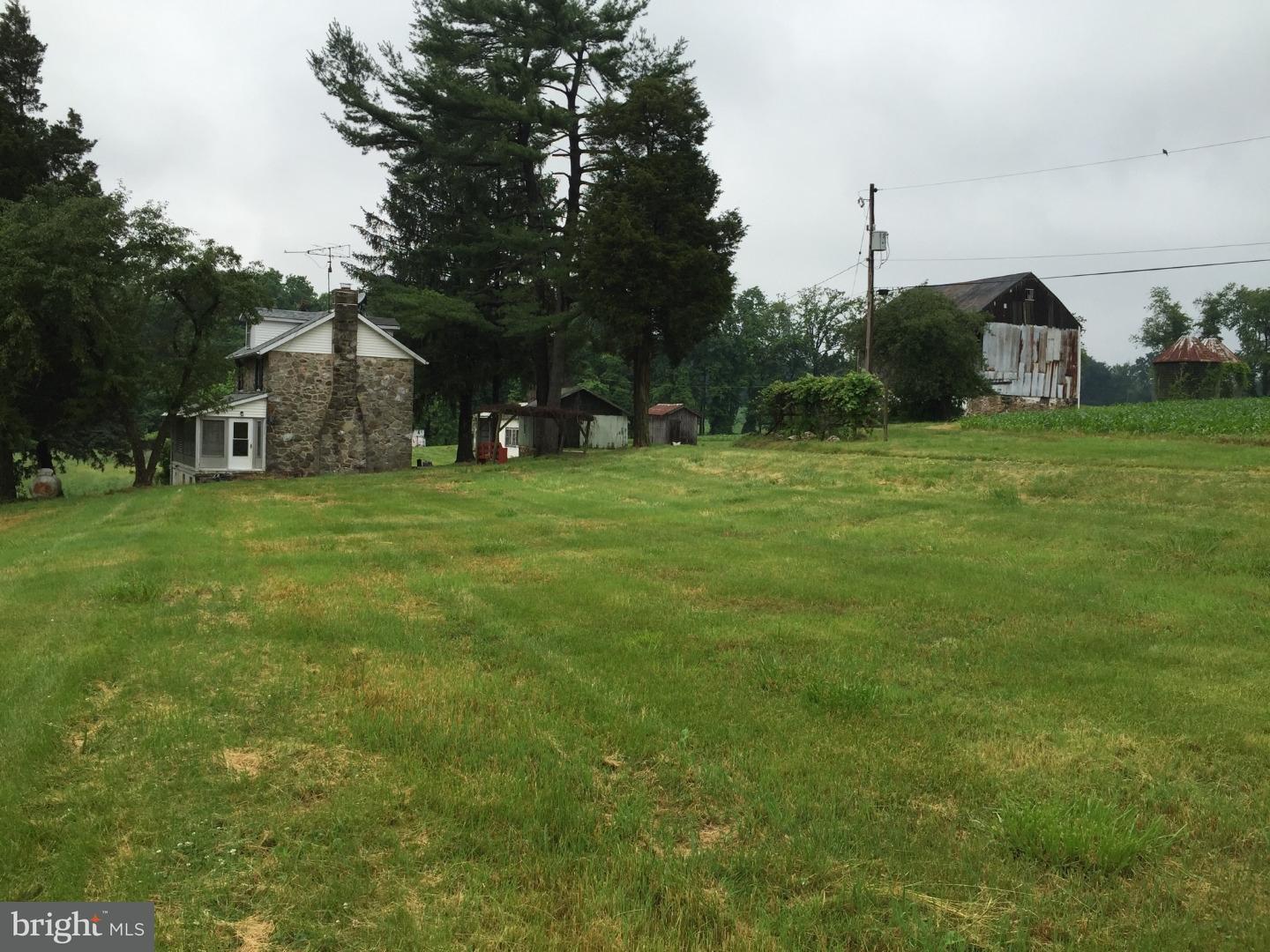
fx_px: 1064
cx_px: 635
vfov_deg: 48.2
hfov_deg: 61.7
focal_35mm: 29
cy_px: 476
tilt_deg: -3.4
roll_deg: -2.8
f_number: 2.2
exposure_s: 1/565
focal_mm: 4.15
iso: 32
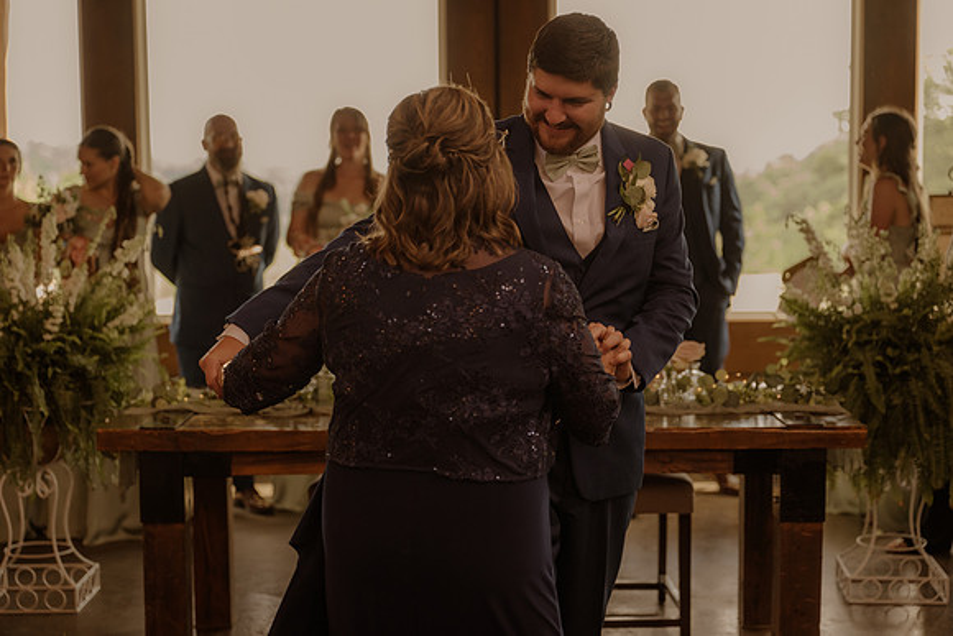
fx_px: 1721
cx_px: 476
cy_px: 318
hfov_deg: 31.0
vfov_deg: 20.9
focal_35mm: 65
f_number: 2.8
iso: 1000
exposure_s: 1/200
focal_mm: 65
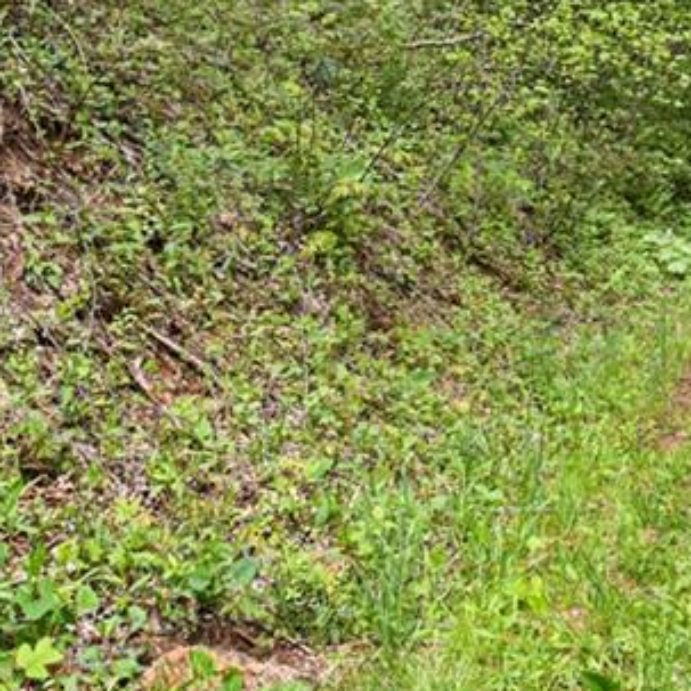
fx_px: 1558
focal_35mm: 69
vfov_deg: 23.5
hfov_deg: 23.8
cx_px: 709
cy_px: -65
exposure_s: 1/200
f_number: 7.1
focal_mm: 24
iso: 800
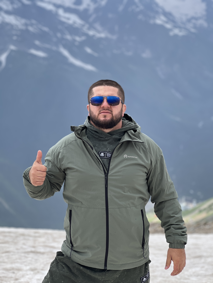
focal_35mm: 77
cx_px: 106
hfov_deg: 19.1
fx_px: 632
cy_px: 142
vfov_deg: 25.3
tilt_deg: -13.5
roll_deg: +1.4
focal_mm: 9
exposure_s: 1/296
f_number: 2.8
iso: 25
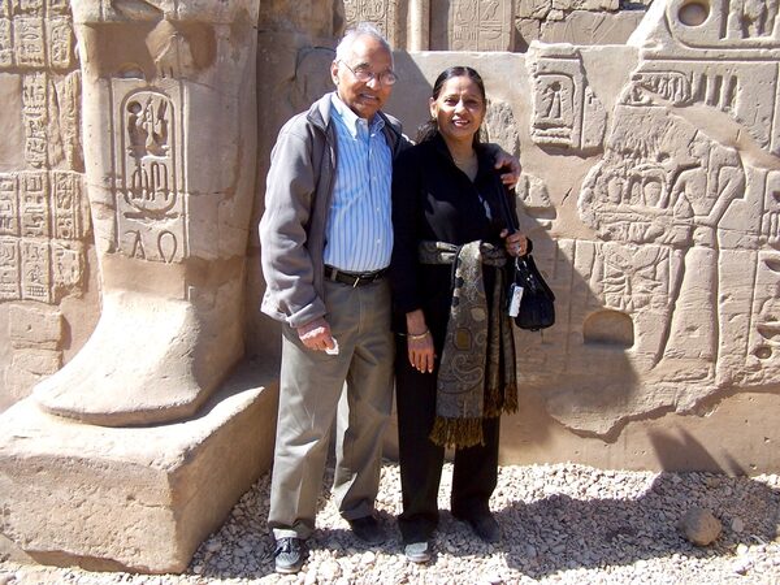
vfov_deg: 37.7
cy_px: 292
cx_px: 390
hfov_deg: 49.0
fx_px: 856
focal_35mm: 38
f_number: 2.8
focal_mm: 6.3
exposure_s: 1/1000
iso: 80
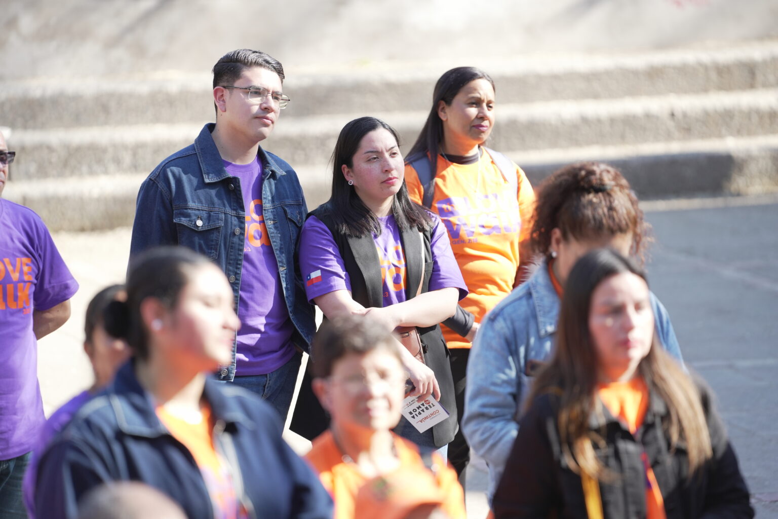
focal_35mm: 200
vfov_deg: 6.9
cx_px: 389
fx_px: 4322
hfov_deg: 10.3
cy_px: 260
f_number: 2.8
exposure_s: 1/800
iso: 500
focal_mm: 200
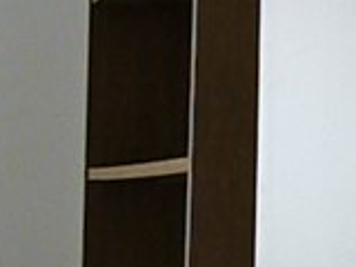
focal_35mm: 148
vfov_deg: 9.6
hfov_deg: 13.3
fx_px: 1522
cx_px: 127
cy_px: 443
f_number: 5.6
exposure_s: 1/50
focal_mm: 6.1
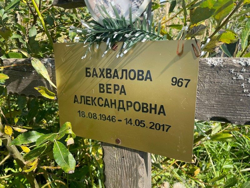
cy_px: 94
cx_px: 125
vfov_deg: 53.1
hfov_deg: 67.3
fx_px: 188
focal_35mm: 26
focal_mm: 4.2
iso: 32
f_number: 1.6
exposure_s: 1/1159
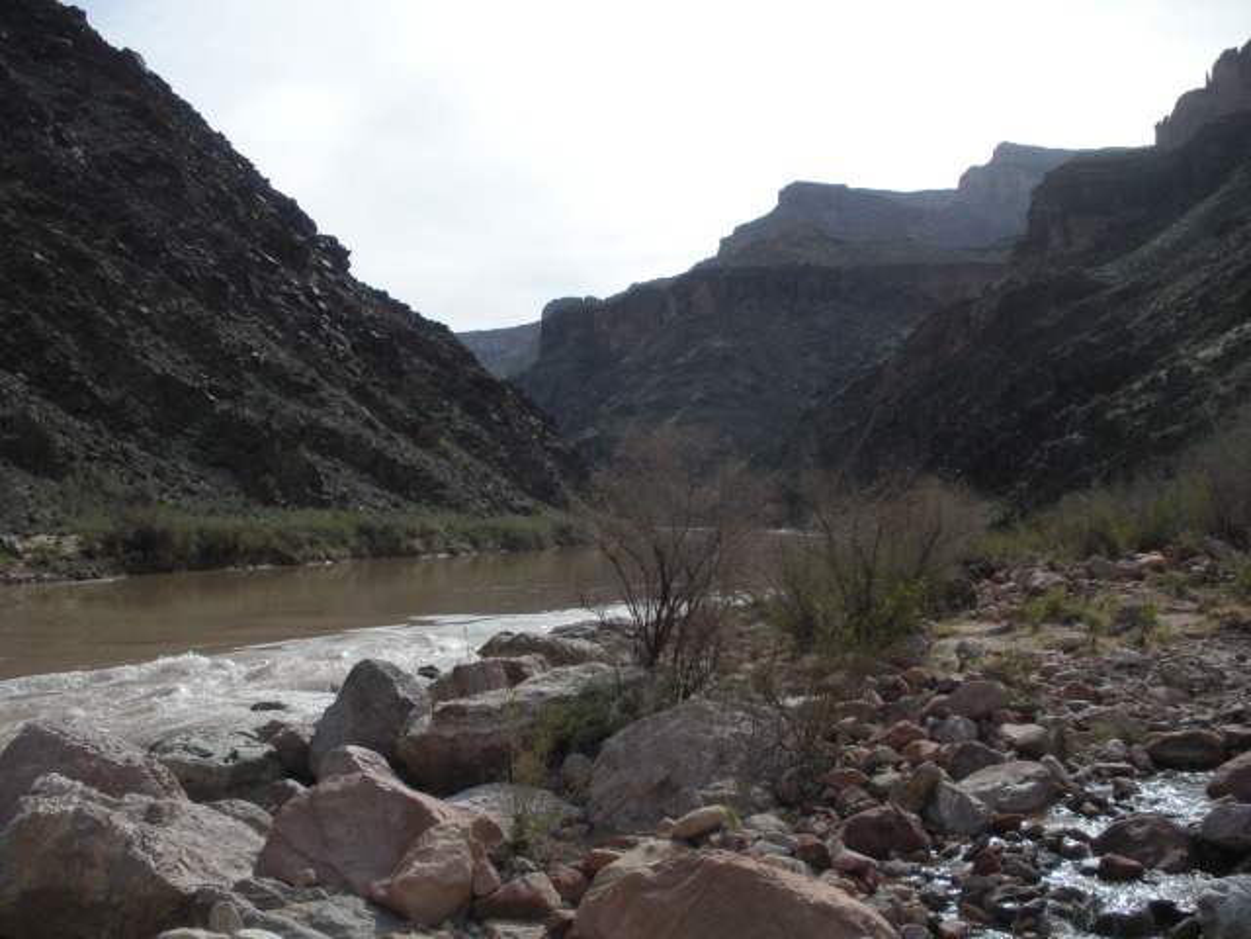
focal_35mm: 36
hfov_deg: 51.4
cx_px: 626
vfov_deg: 39.7
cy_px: 470
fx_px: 1301
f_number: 3.5
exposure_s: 1/842
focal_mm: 6.3
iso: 64
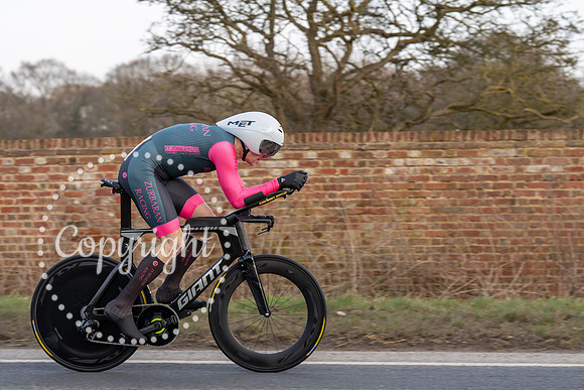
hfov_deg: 22.4
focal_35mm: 91
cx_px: 292
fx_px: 1478
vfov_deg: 15.0
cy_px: 195
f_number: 4
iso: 320
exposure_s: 1/800
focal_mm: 89
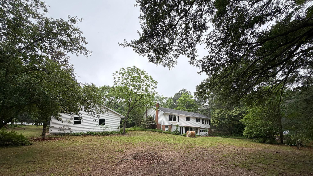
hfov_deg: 99.3
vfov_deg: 65.8
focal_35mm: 16
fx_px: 133
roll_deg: -2.5
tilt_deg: +7.3
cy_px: 113
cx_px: 161
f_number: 2.2
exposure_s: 1/264
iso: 50
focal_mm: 2.22
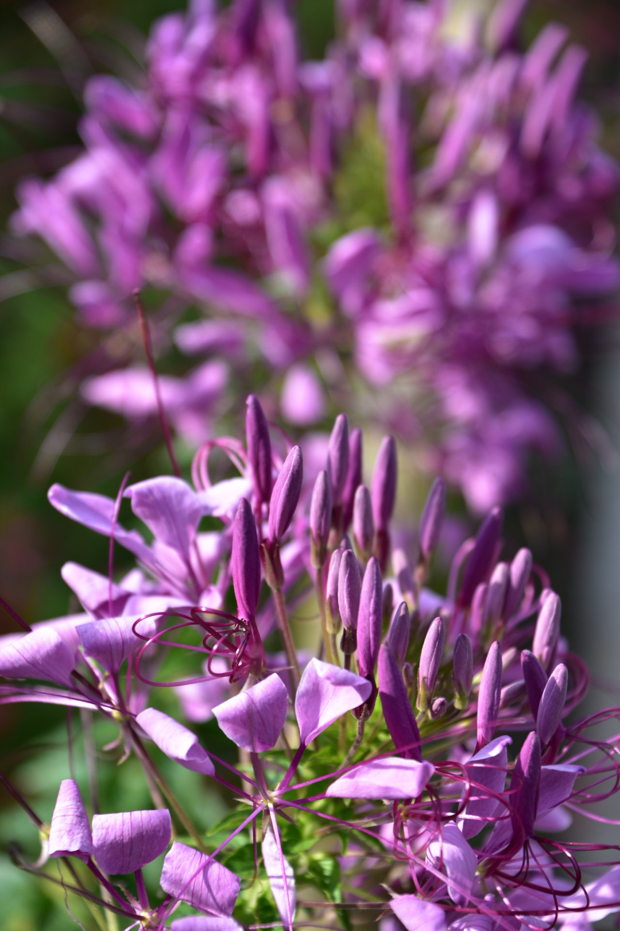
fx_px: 3293
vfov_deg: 16.1
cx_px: 310
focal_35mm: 128
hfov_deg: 10.8
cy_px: 466
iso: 100
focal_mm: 85
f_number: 5.3
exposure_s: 1/100
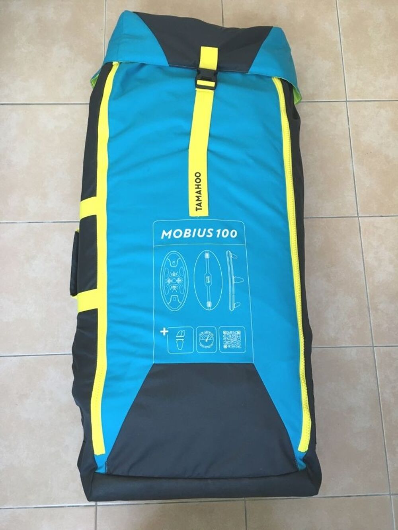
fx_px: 445
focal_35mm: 29
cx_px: 199
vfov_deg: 61.7
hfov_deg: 48.2
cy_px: 265
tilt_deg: -77.2
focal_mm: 4.15
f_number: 2.2
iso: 100
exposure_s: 1/33
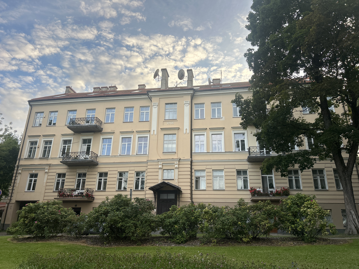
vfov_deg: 53.1
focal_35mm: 26
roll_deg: -0.6
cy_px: 134
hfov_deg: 67.3
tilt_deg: +20.1
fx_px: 270
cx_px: 180
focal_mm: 5.7
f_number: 1.5
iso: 50
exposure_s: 1/733
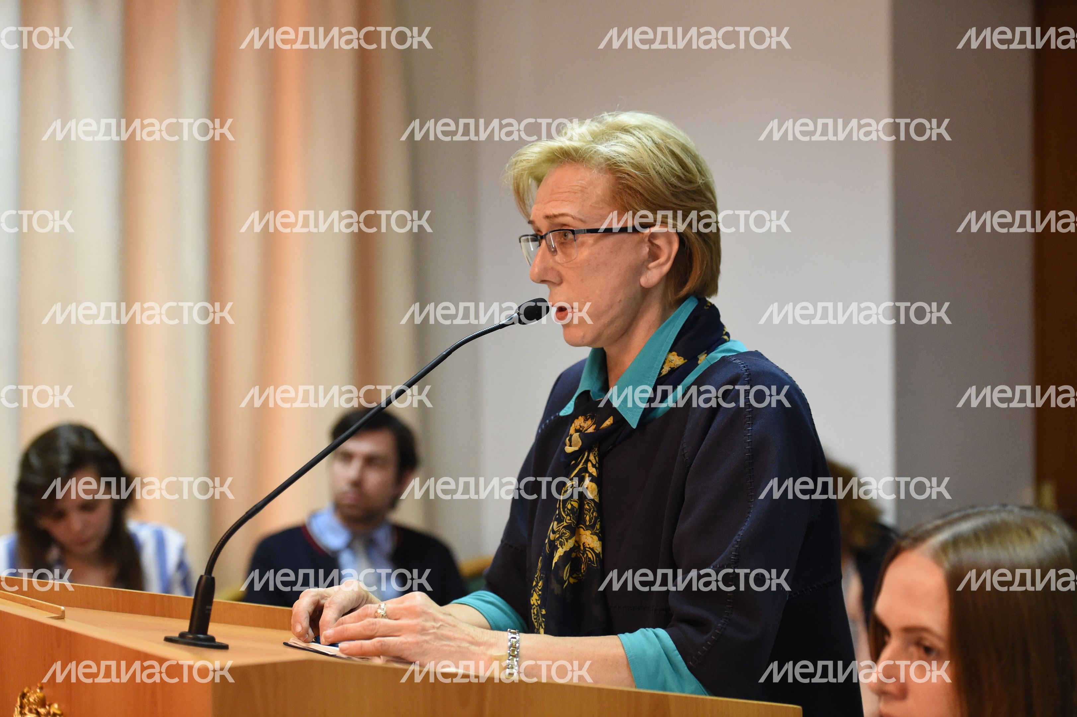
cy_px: 358
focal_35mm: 82
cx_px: 538
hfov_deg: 24.8
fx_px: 2452
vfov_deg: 16.6
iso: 5000
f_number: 3.2
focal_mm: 82
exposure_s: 1/400
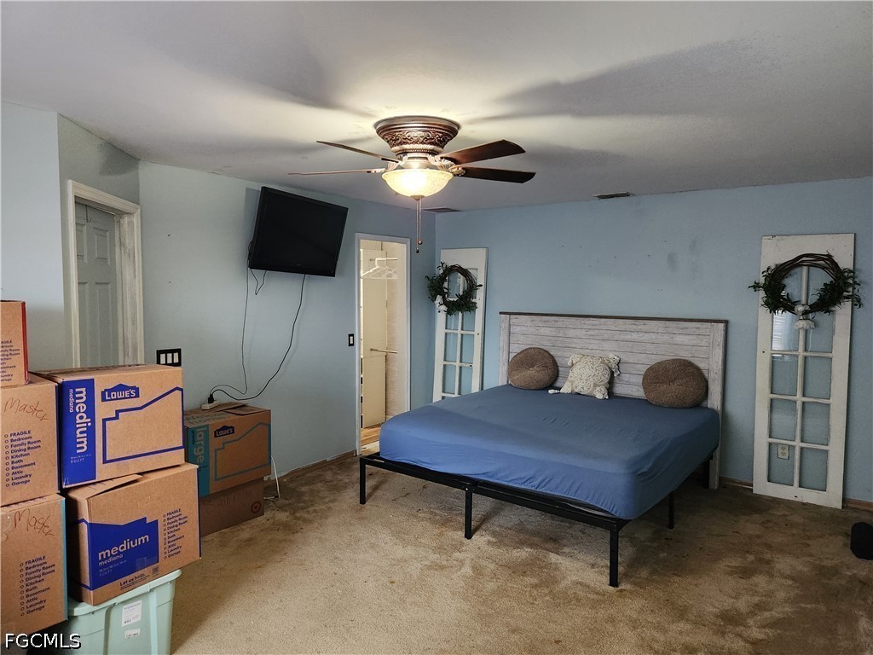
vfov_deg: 58.9
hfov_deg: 73.9
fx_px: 580
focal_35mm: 23
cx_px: 436
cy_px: 328
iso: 800
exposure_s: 1/120
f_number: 1.8
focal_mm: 5.4
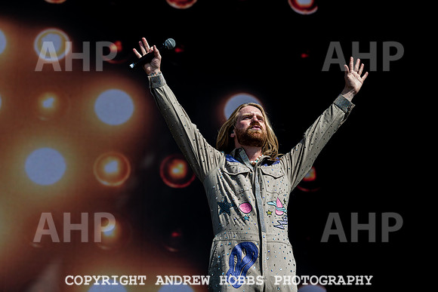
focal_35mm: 102
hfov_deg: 20.0
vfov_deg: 13.4
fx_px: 1241
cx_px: 219
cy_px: 146
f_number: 4.5
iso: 200
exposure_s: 1/640
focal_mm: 102
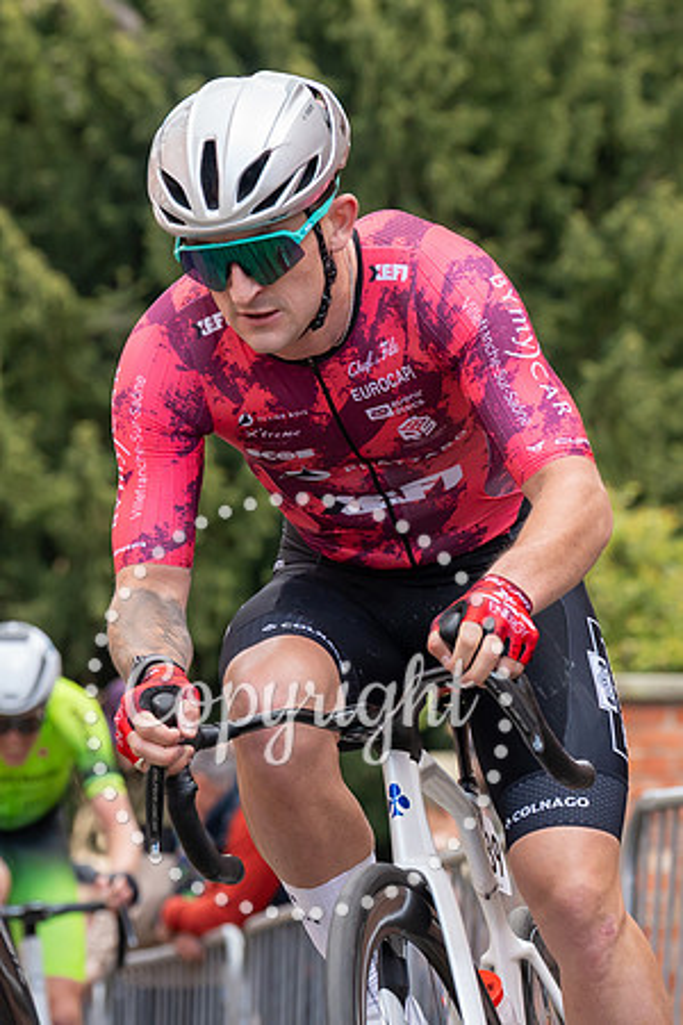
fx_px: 8284
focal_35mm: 291
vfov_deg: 7.1
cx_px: 458
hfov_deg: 4.7
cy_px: 160
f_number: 5
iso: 1000
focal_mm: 115
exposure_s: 1/1000
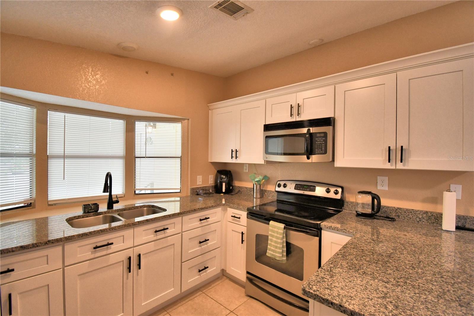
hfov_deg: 100.4
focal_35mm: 15
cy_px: 158
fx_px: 197
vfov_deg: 77.3
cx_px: 237
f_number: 4.5
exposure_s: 1/125
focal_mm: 10
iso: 1100
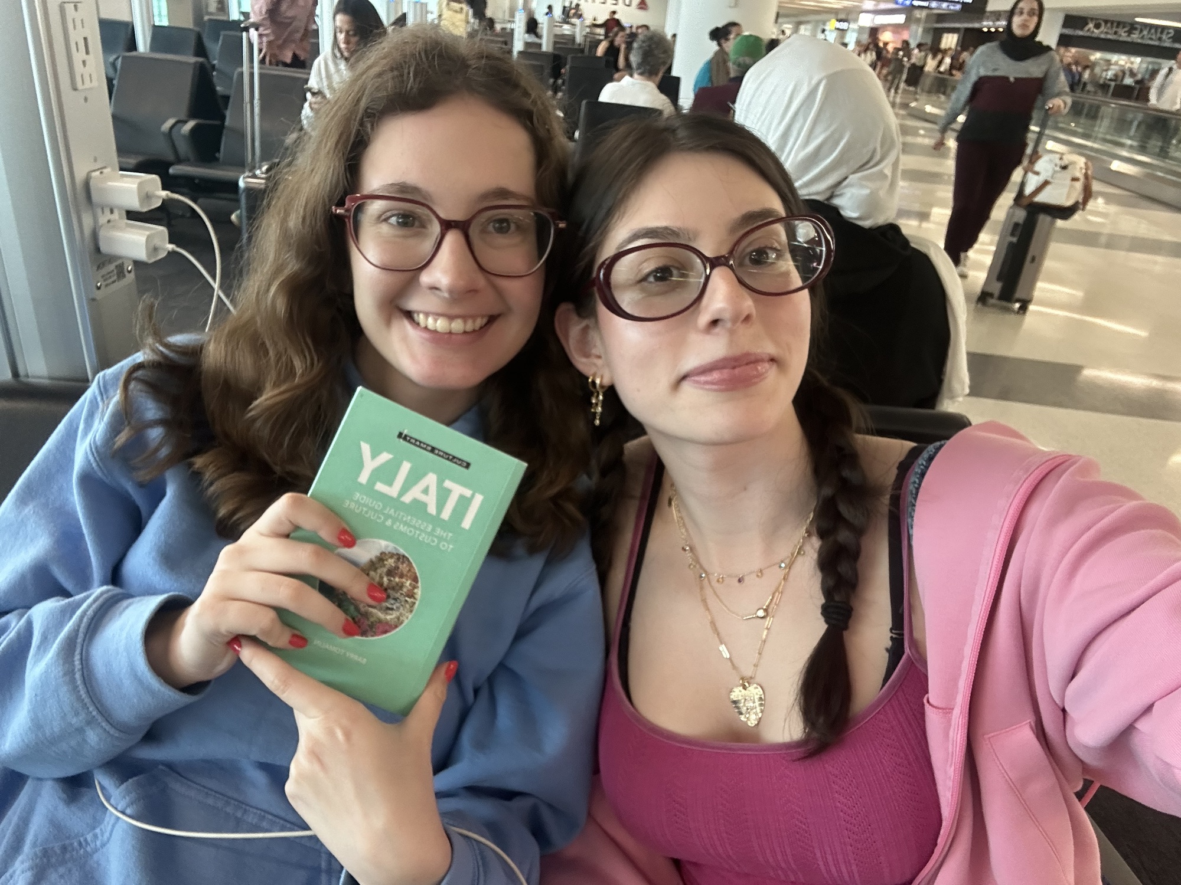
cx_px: 590
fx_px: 785
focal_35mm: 23
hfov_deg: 73.9
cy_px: 442
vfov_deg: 58.9
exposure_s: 1/60
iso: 200
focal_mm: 2.69
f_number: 1.9
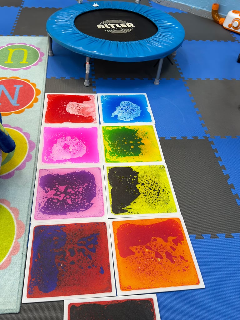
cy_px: 160
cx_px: 120
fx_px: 323
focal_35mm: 35
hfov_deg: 40.7
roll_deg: -4.7
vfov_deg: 52.6
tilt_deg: -43.8
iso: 160
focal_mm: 6.76
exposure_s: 1/60
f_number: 1.78
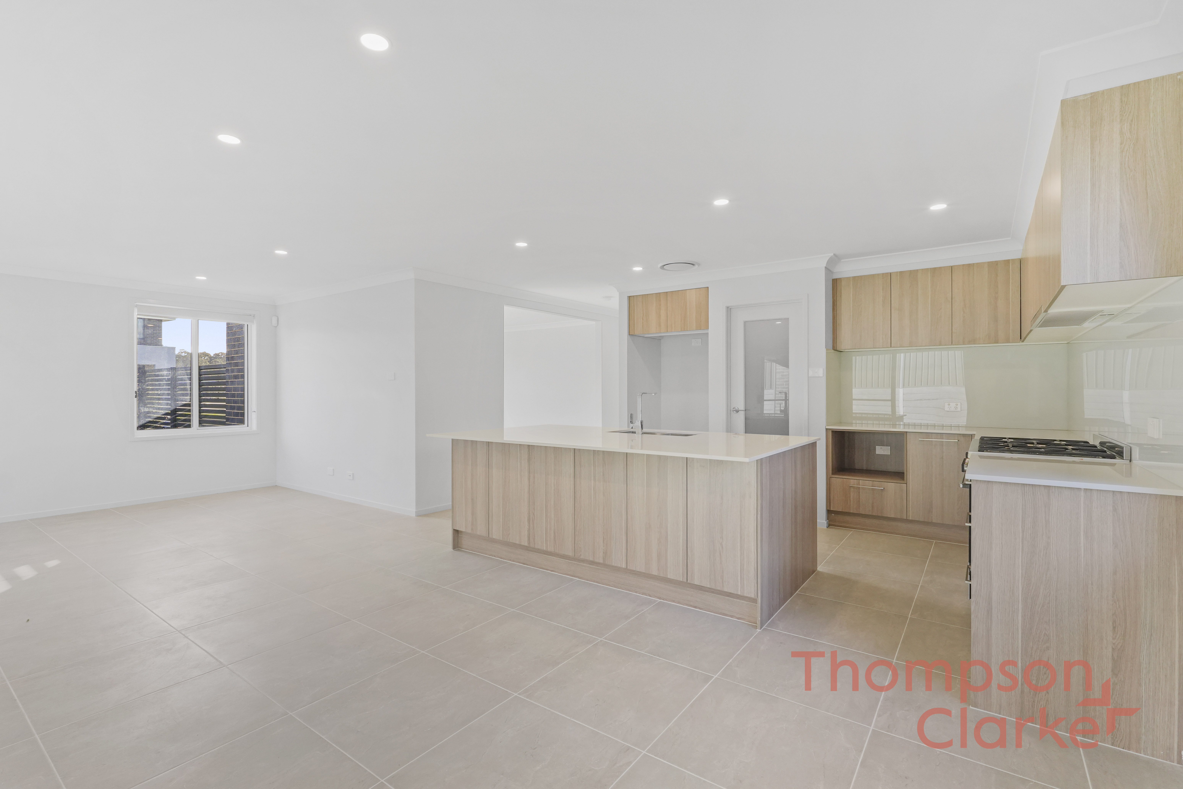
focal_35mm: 16
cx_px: 592
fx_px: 542
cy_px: 394
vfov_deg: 72.1
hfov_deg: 95.0
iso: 1600
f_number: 9
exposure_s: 1/30
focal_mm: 11
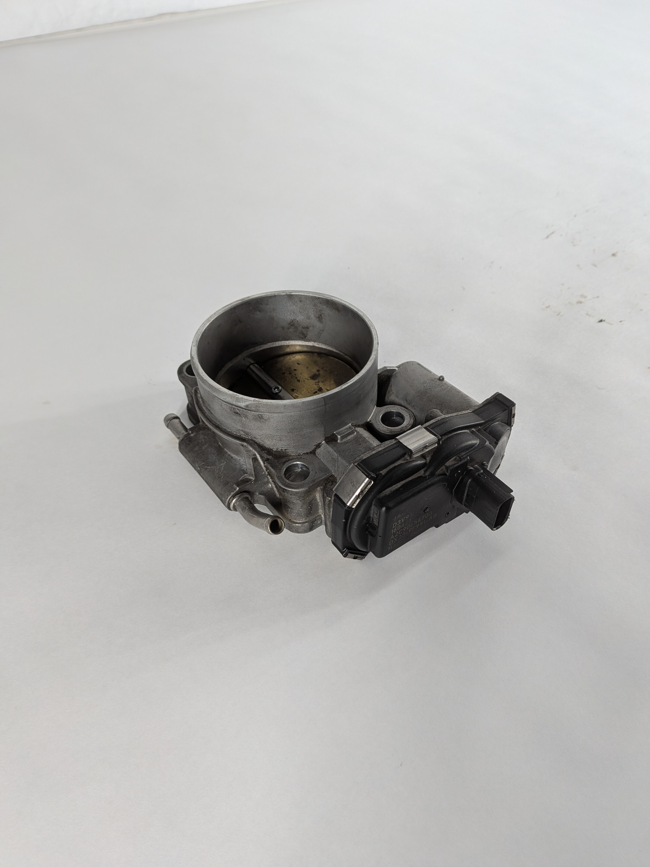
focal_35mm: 24
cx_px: 325
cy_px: 434
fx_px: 601
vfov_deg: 71.6
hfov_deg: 56.8
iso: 42
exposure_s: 1/280
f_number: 1.7
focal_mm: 4.53
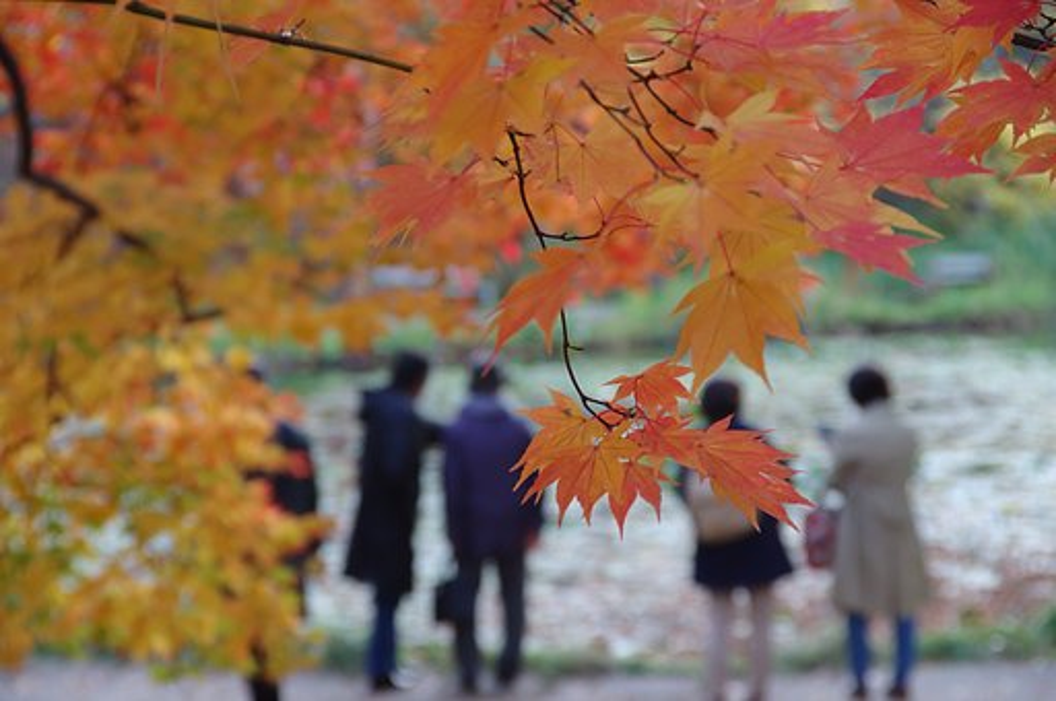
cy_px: 350
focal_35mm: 117
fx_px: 3428
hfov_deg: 17.5
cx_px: 528
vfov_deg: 11.7
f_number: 6.3
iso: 1600
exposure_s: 1/40
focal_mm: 78
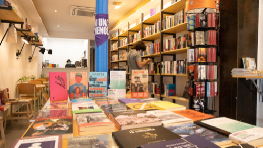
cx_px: 132
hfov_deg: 73.7
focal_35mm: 25
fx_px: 176
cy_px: 74
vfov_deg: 45.8
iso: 16000
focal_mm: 24
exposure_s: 1/125
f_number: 11
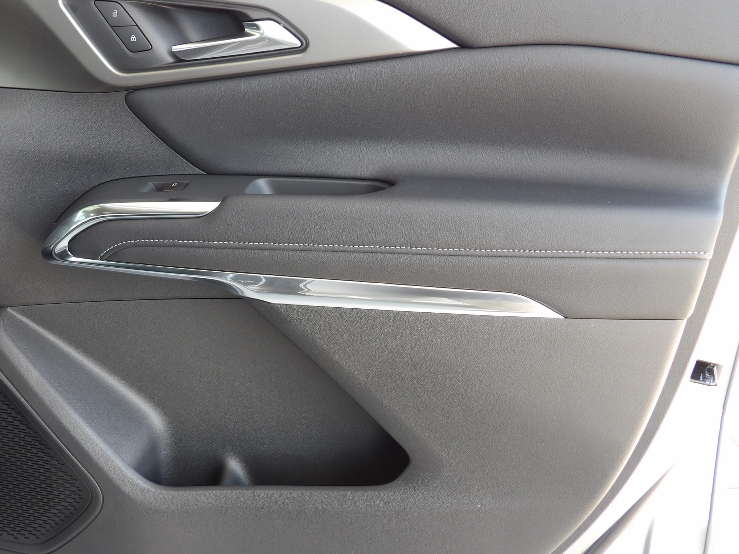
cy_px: 263
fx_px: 896
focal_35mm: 42
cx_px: 301
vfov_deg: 34.3
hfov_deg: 44.6
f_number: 3.6
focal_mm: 5.9
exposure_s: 1/33
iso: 122
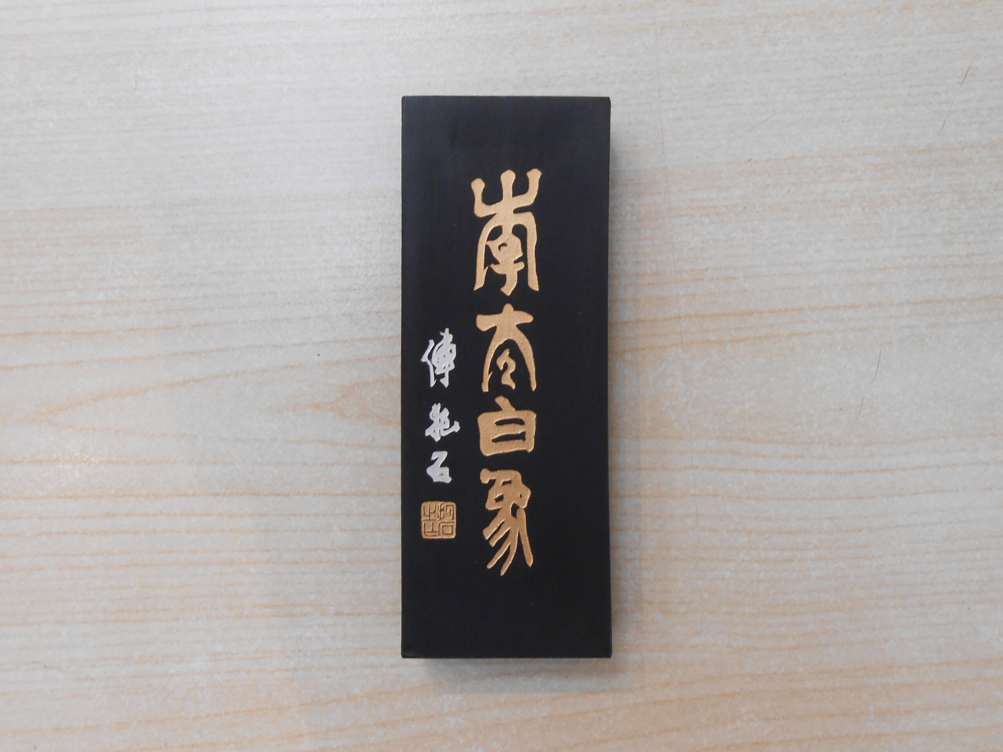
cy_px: 376
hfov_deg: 60.0
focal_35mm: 30
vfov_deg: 46.8
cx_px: 502
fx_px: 869
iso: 200
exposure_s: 1/30
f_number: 3.8
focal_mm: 5.3
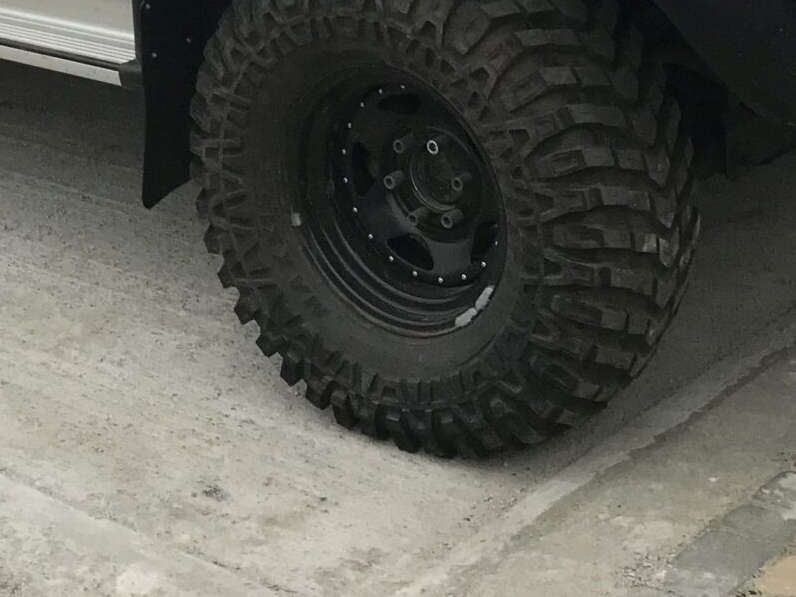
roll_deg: +3.4
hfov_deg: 21.6
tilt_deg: -7.1
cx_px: 223
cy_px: -297
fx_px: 2070
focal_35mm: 90
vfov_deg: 15.2
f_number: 1.8
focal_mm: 3.99
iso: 32
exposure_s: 1/100
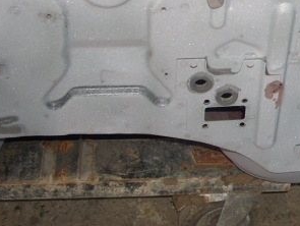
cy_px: 8
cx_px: 318
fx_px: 816
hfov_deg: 20.0
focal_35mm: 94
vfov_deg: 15.5
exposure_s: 1/30
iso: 100
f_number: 2.8
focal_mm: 6.2
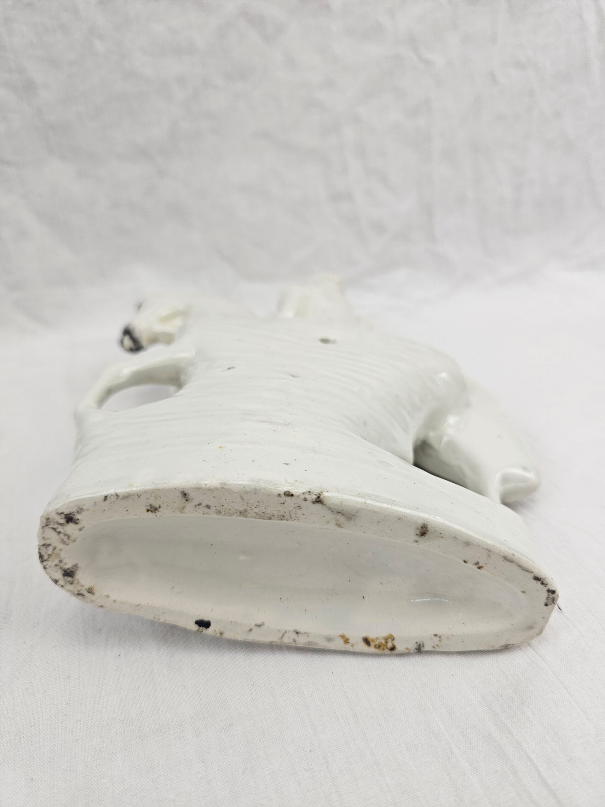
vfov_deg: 73.9
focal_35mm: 23
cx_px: 302
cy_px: 404
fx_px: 536
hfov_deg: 58.9
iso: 25
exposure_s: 1/100
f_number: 1.7
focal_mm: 6.3
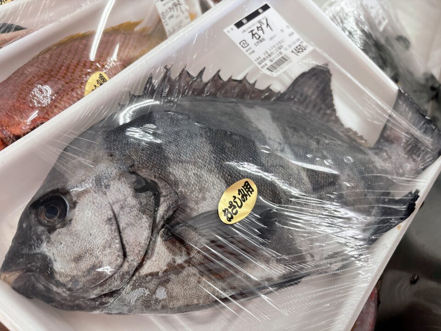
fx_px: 331
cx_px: 220
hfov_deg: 67.3
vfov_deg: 53.1
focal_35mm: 26
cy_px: 166
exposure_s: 1/120
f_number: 1.6
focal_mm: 5.96
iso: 125
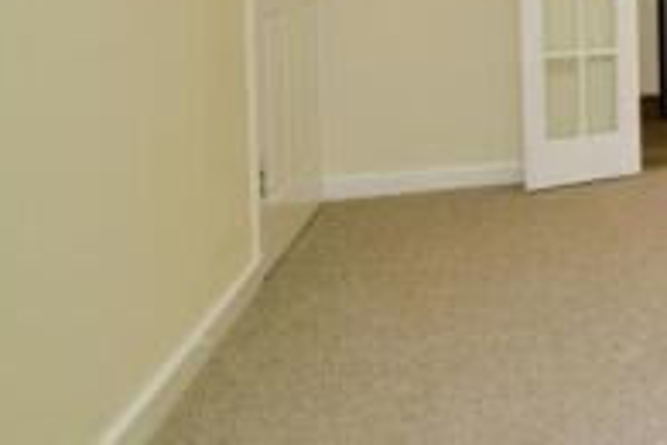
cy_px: -67
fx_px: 871
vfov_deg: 26.0
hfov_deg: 27.2
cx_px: 1028
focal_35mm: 47
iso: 125
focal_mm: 14
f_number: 8
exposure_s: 1/4
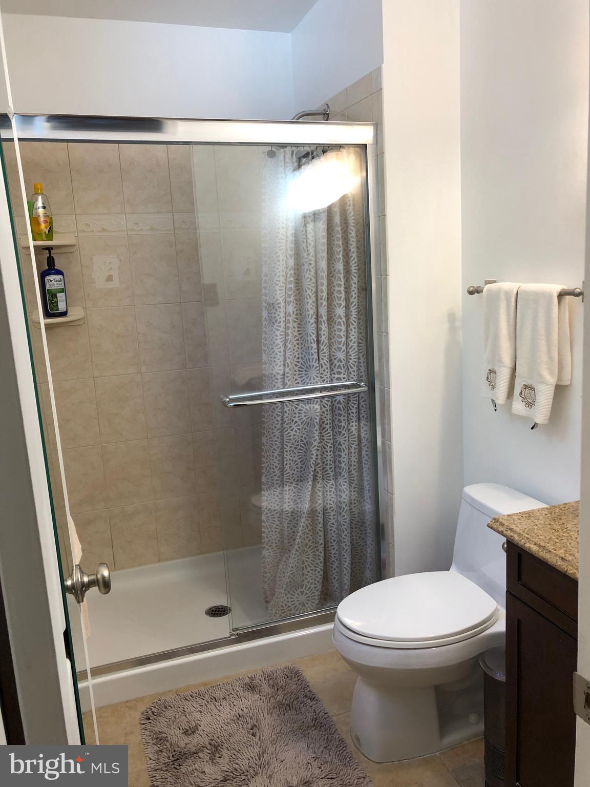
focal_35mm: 28
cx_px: 295
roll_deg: +2.7
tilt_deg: -10.4
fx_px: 636
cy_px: 394
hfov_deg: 49.7
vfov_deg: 63.4
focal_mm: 4
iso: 25
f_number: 1.8
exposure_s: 1/30
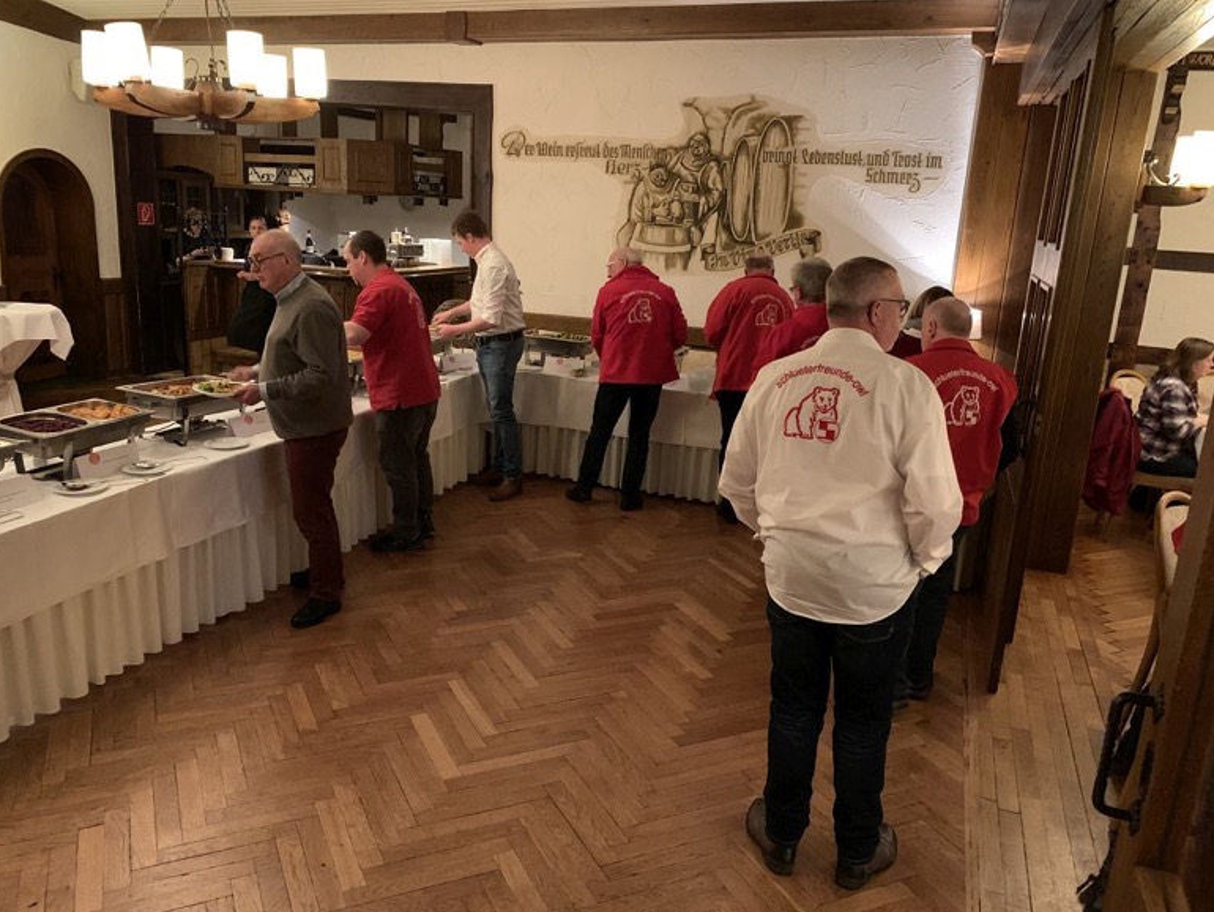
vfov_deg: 51.4
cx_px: 585
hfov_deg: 65.3
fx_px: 947
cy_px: 448
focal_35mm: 27
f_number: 1.8
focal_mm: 4.25
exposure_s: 1/25
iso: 640
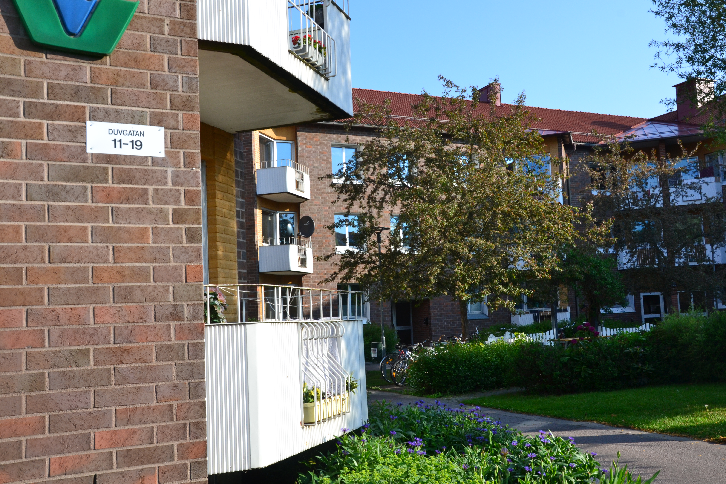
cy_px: 242
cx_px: 363
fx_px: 726
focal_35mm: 36
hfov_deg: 53.1
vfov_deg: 36.9
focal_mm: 24
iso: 400
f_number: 10
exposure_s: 1/250
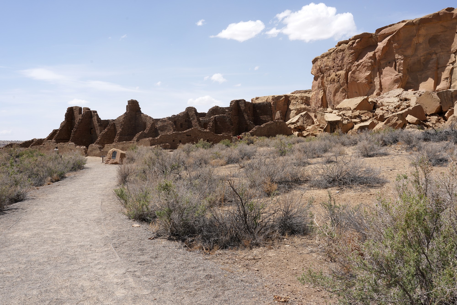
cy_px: 152
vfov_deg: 40.0
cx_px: 228
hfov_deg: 57.2
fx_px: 419
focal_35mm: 33
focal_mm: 33
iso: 100
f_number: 16
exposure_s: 1/100
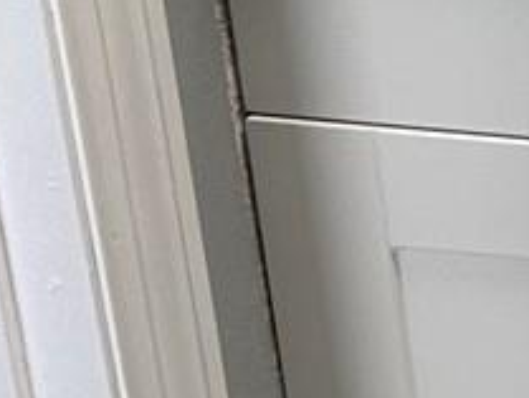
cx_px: 1951
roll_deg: -1.7
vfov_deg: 7.0
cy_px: -591
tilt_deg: -17.3
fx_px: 3043
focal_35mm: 199
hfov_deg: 7.6
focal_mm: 5.7
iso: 100
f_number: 1.5
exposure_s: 1/120
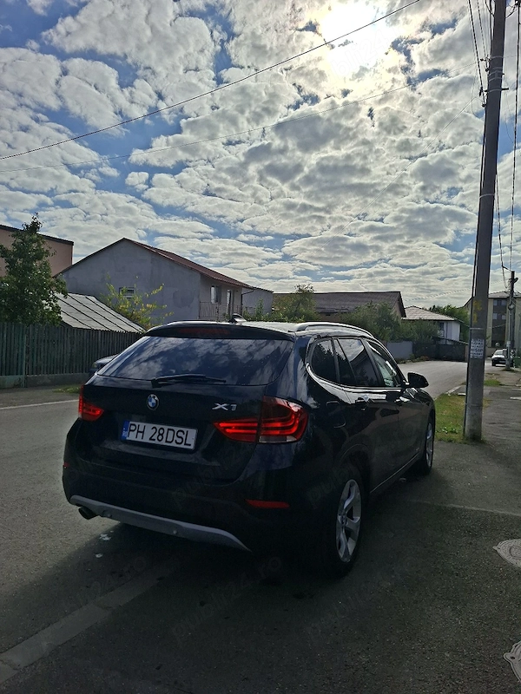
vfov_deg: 73.9
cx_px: 260
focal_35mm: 23
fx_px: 462
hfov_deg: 58.9
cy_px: 347
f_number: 1.8
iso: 50
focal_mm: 5.54
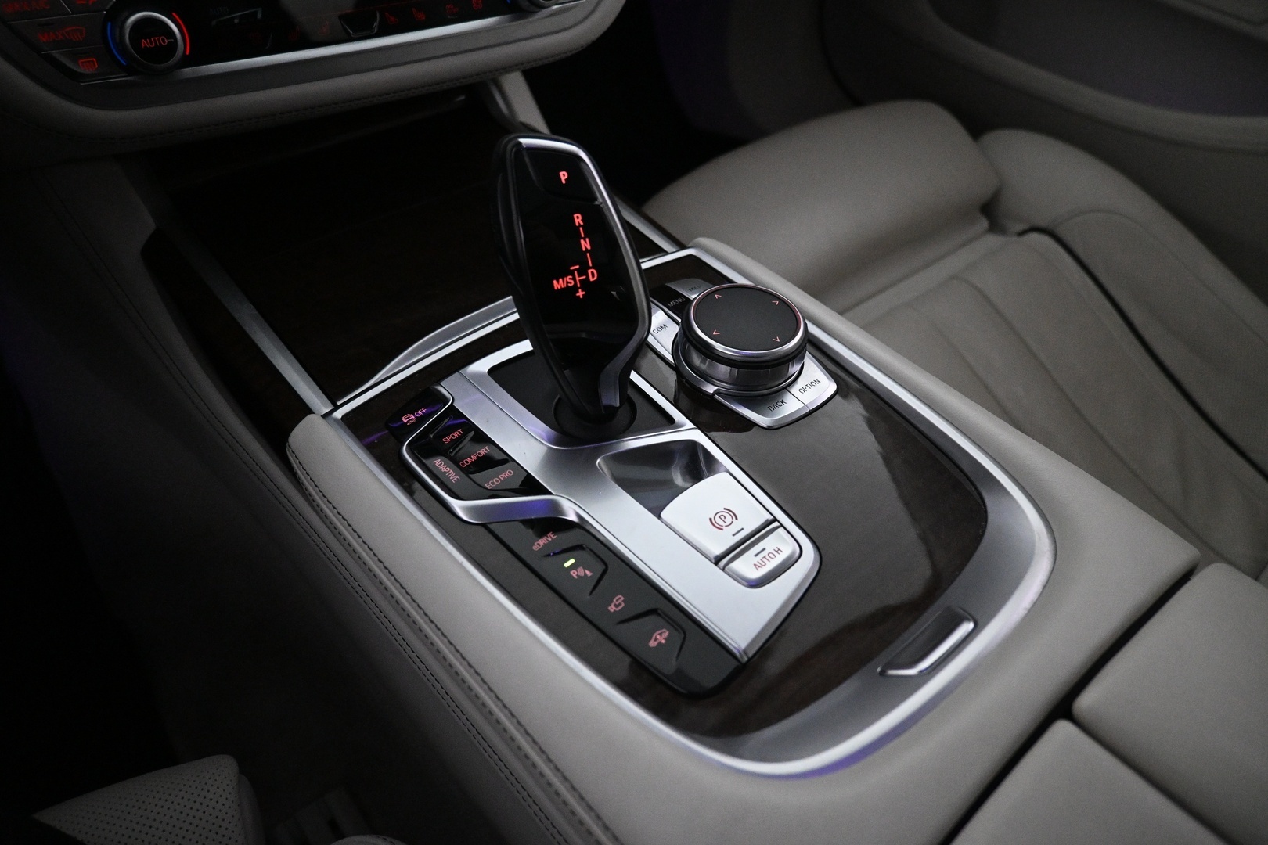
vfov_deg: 53.1
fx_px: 845
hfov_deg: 73.7
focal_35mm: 24
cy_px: 422
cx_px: 634
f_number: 3.5
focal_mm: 16
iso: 4000
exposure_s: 1/200
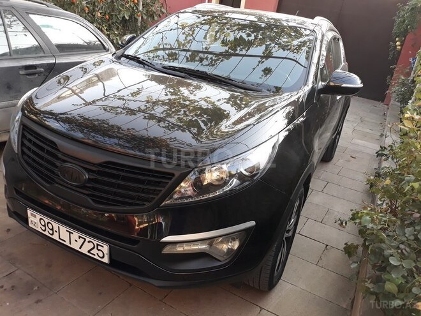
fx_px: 328
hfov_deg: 65.3
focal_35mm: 27
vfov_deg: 51.4
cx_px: 210
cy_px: 158
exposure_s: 1/100
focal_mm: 3.71
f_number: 1.7
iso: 80
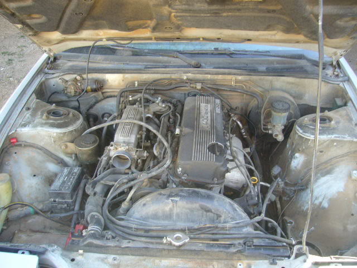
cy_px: 134
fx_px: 361
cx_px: 178
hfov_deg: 52.6
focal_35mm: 35
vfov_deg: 40.7
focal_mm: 5.8
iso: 100
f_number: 2.8
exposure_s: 1/30
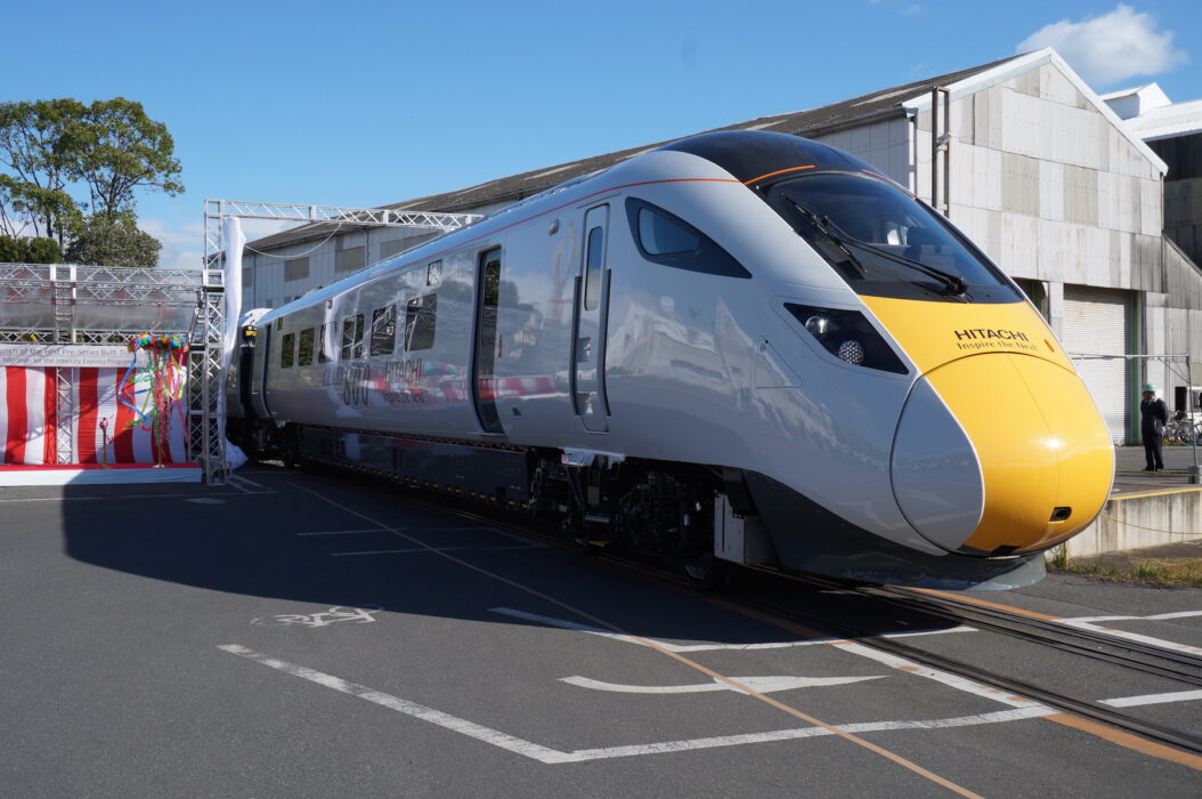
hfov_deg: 51.3
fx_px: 1251
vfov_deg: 35.4
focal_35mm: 38
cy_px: 400
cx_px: 601
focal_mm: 25
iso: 200
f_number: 11
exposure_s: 1/320
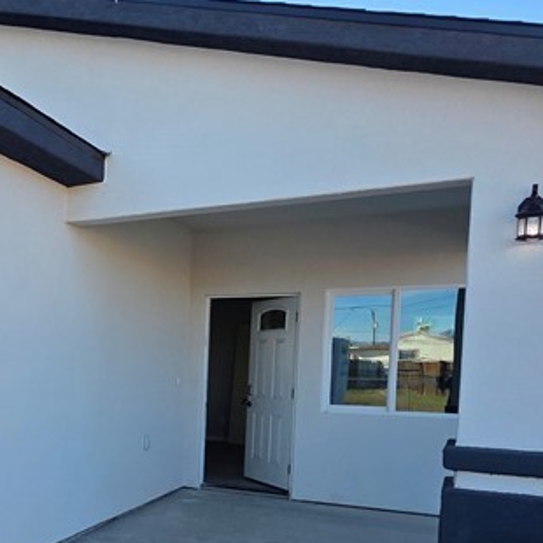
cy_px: 420
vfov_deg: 42.2
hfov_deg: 37.8
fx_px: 674
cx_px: -30
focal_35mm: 38
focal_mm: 2.2
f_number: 1.9
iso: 80
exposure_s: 1/2000
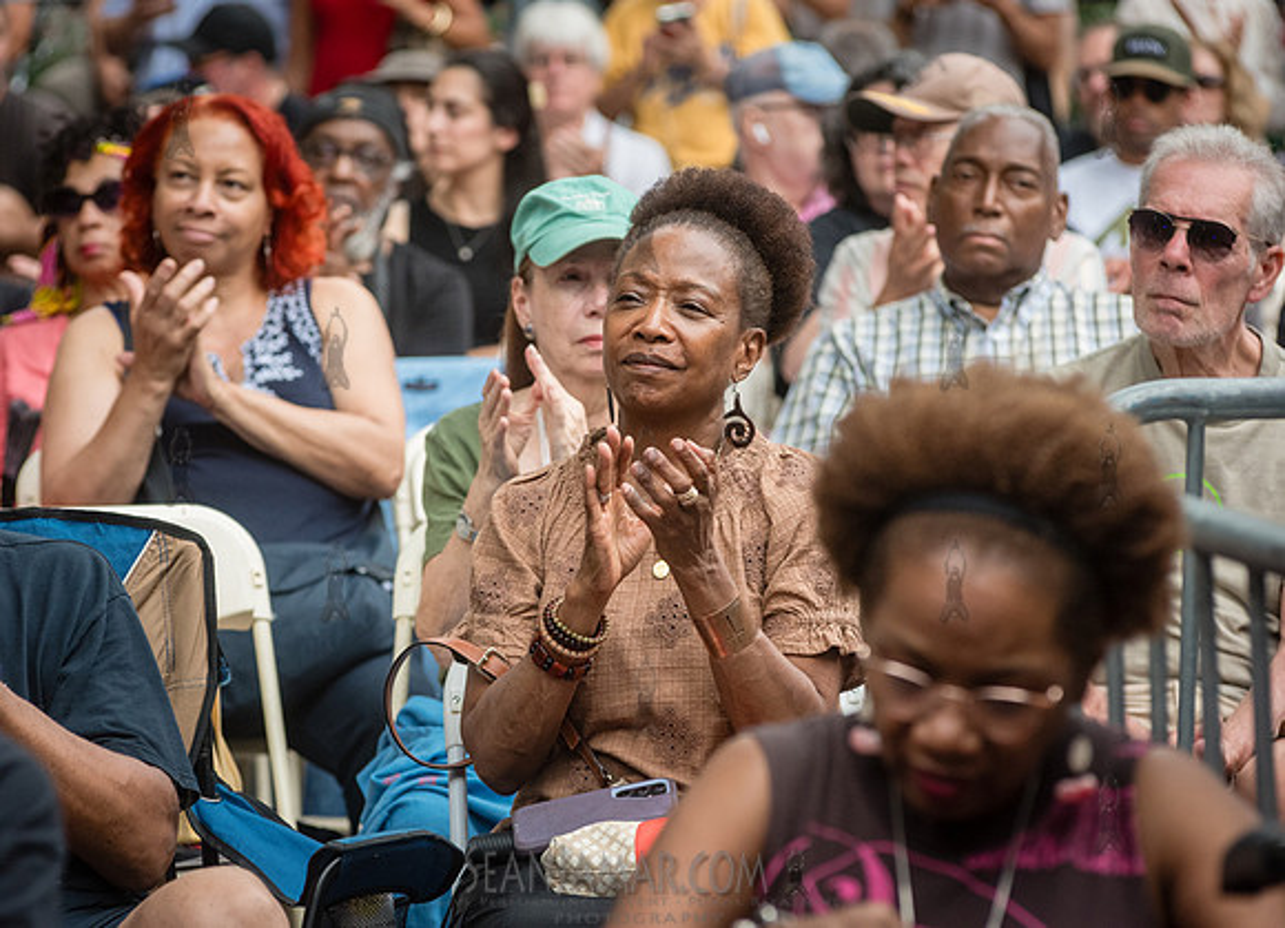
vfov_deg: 8.0
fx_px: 6666
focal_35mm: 182
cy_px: 457
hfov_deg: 11.0
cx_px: 579
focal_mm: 170
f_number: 5
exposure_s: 1/1000
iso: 2000
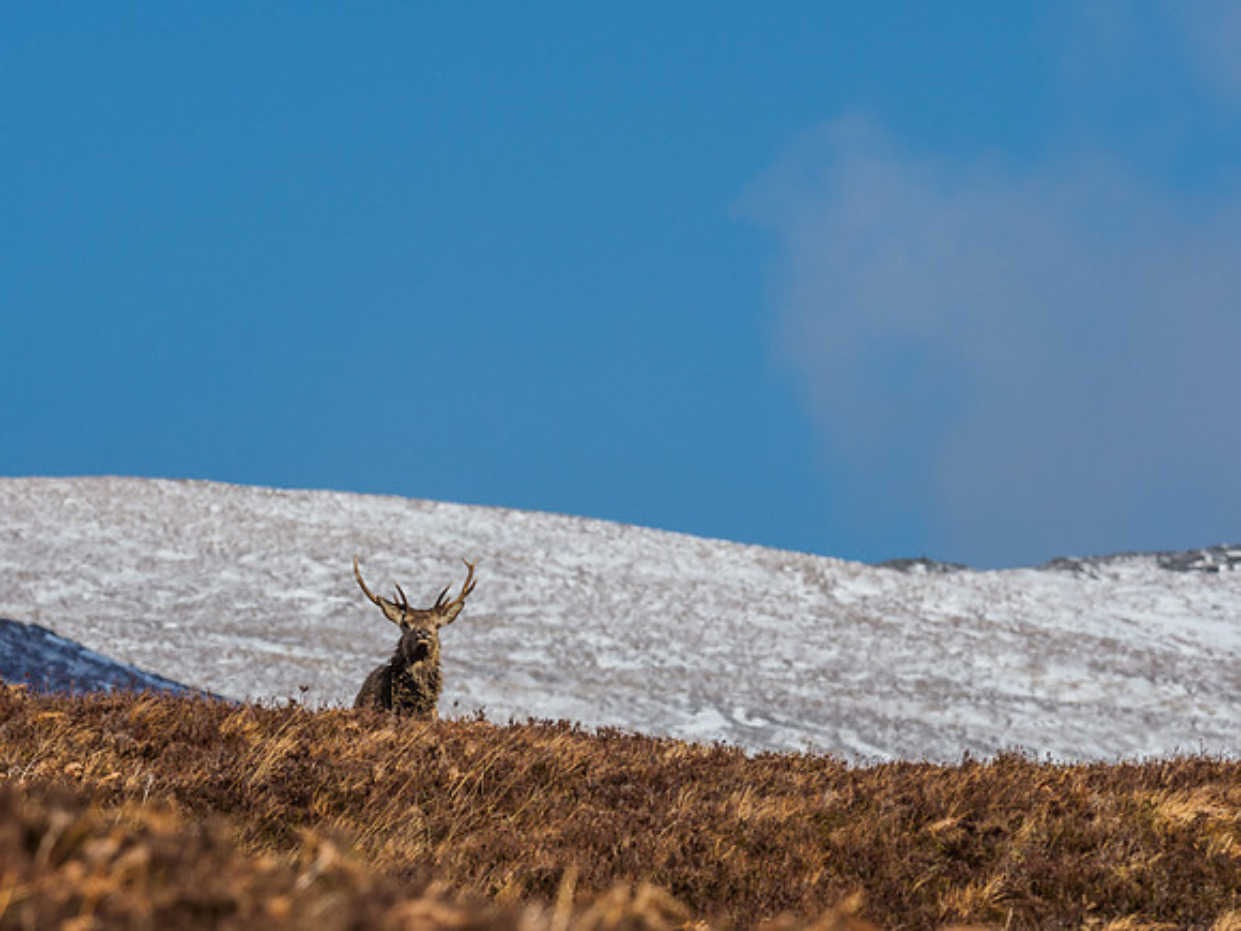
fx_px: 24585
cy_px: 473
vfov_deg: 2.2
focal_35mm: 686
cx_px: 533
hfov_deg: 2.9
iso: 200
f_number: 8
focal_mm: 300
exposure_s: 1/1000
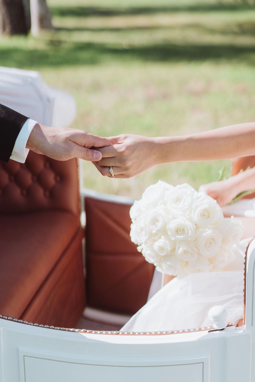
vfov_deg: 36.2
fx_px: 584
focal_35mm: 55
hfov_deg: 24.6
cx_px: 128
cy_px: 191
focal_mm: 55
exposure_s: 1/5000
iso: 400
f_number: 2.2
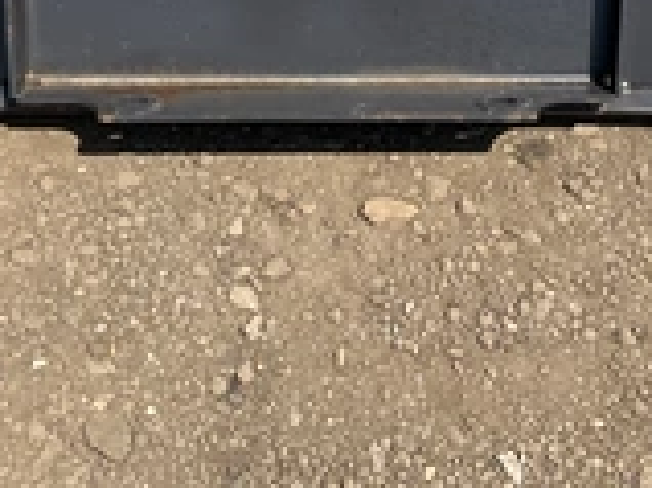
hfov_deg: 26.7
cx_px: 377
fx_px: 1374
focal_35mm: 73
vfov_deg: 19.1
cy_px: -78
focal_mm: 3
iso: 25
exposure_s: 1/1451
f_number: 1.8
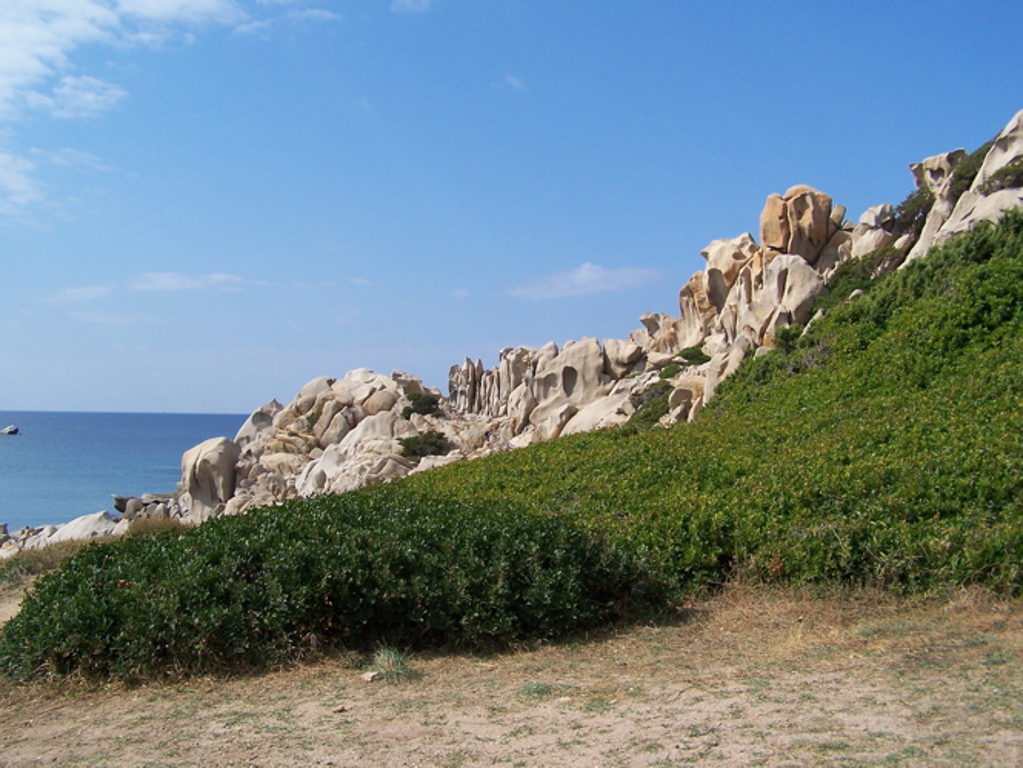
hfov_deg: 49.0
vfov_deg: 37.7
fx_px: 1123
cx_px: 512
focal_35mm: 38
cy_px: 384
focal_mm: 6.3
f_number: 4
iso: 80
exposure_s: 1/1000
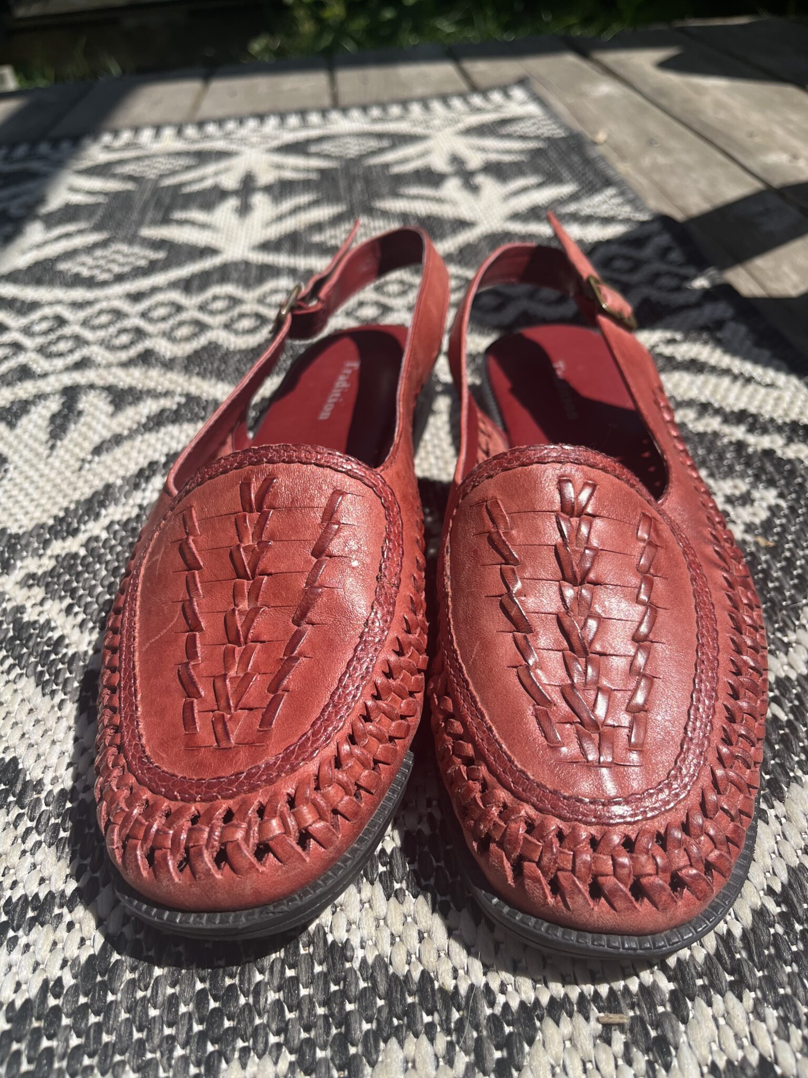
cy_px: 539
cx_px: 404
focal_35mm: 26
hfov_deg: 53.1
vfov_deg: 67.3
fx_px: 809
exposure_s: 1/3623
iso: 50
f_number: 1.6
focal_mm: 5.1
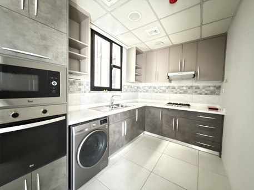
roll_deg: -1.1
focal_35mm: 14
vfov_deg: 85.7
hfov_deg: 102.0
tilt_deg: -3.6
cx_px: 127
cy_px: 95
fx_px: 103
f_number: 2.2
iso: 3200
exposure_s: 1/15
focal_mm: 2.22
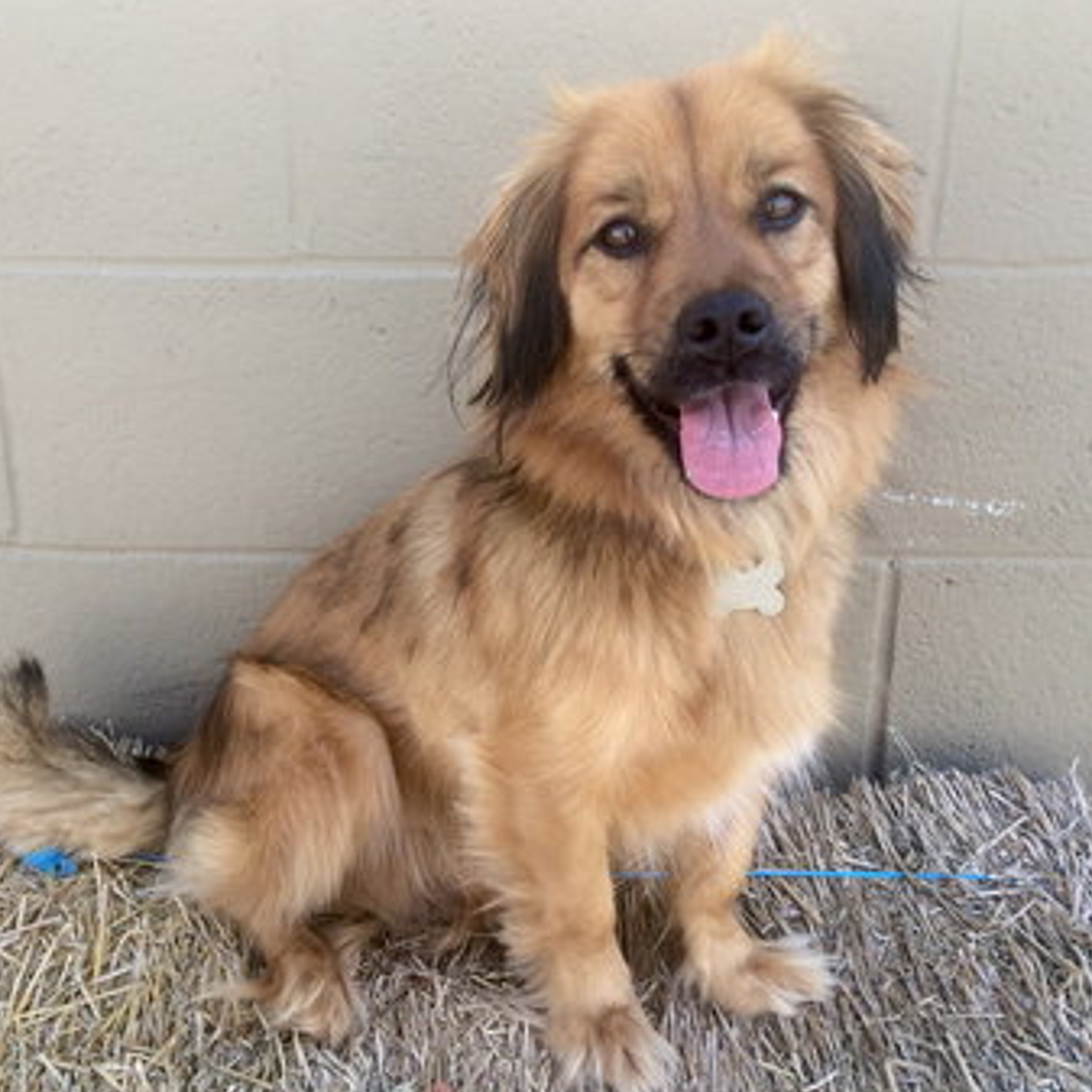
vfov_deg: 43.8
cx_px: 480
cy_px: 520
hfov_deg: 43.8
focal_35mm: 38
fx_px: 1356
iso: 32
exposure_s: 1/483
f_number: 2.2
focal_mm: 4.15
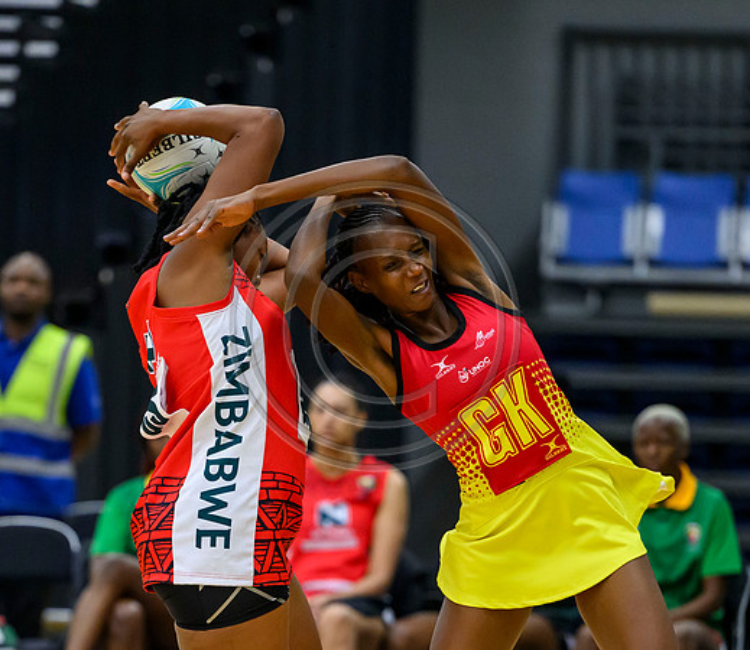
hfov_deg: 4.7
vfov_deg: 4.1
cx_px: 202
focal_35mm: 394
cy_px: 502
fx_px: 9038
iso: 4000
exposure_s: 1/1000
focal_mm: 200
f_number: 3.2
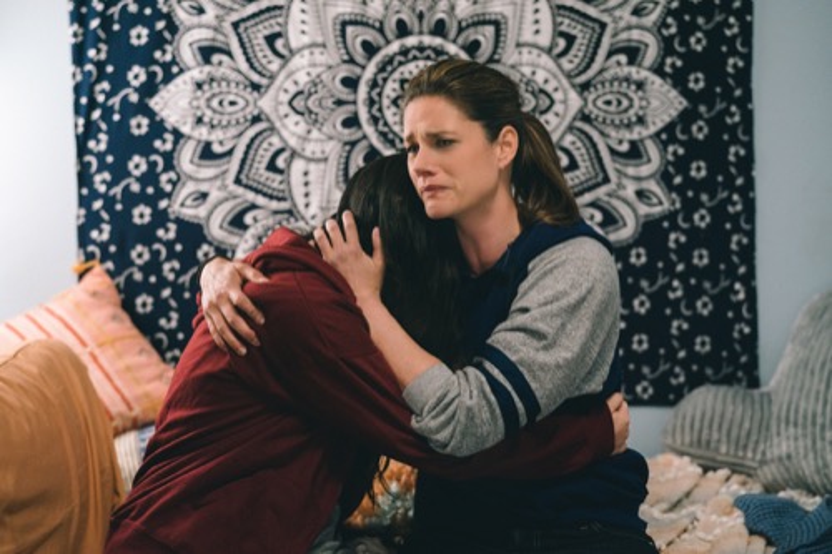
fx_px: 1155
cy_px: 277
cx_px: 416
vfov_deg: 27.0
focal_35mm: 50
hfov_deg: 39.6
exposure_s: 1/250
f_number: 2
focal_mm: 50
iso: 2500
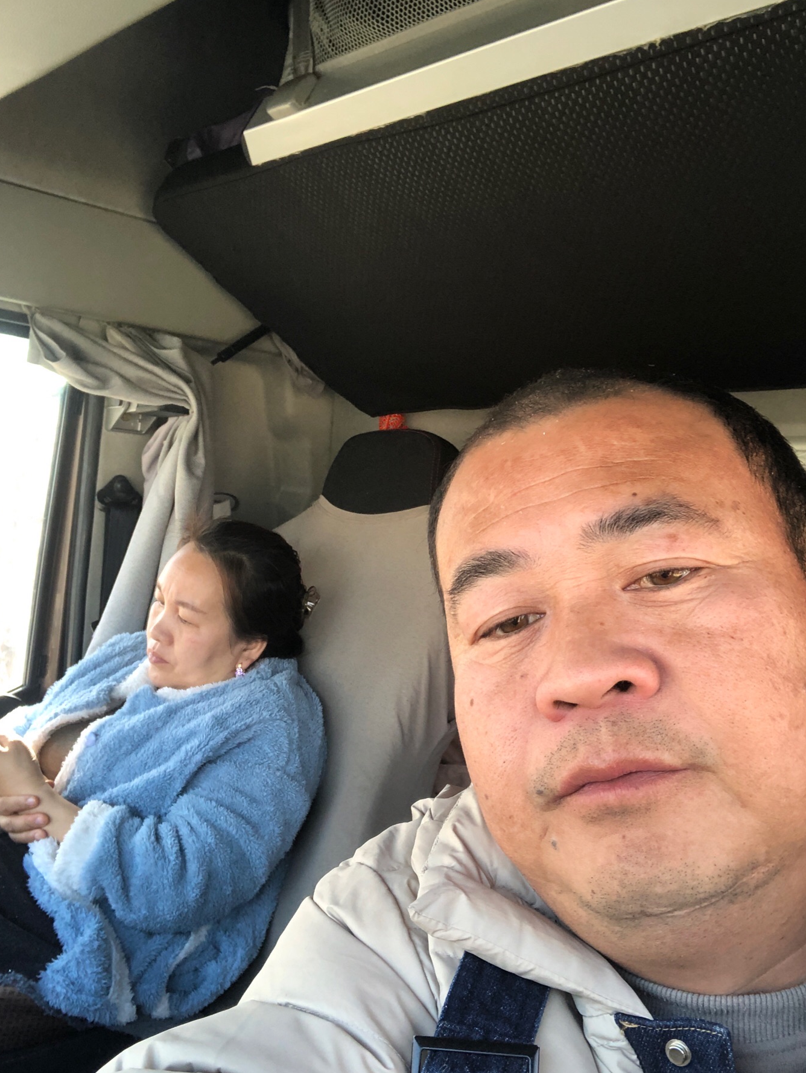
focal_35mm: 36
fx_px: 1116
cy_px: 588
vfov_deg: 51.2
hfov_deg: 39.7
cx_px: 427
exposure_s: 1/40
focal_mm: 2.87
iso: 20
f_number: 2.2
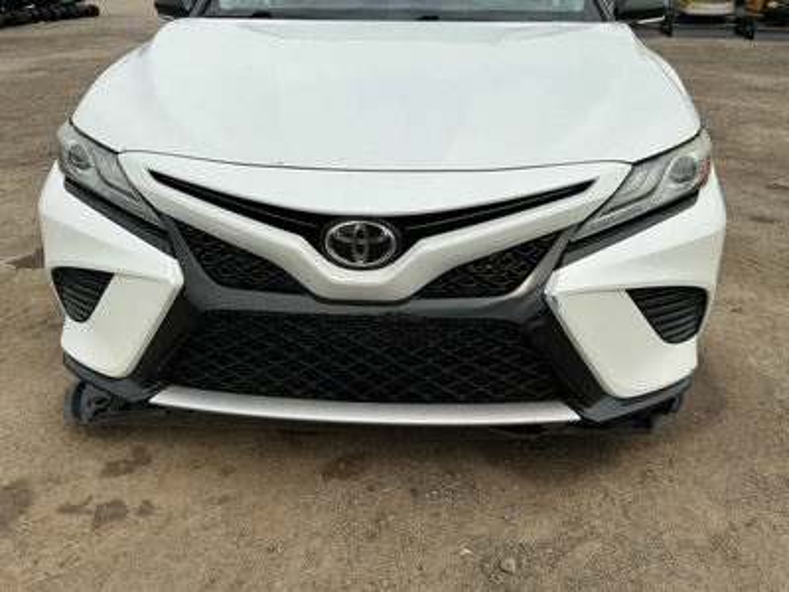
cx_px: 394
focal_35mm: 28
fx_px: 638
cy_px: 296
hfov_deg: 63.4
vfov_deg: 49.7
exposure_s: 1/2227
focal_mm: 3
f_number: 1.8
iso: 25
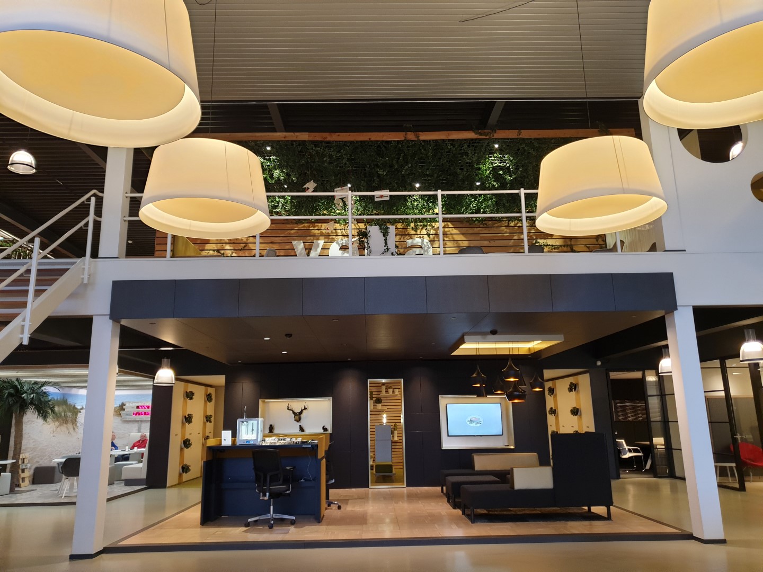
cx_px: 382
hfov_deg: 67.3
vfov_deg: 53.1
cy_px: 286
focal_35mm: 26
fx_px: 573
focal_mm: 4.3
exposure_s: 1/50
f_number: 1.5
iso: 125
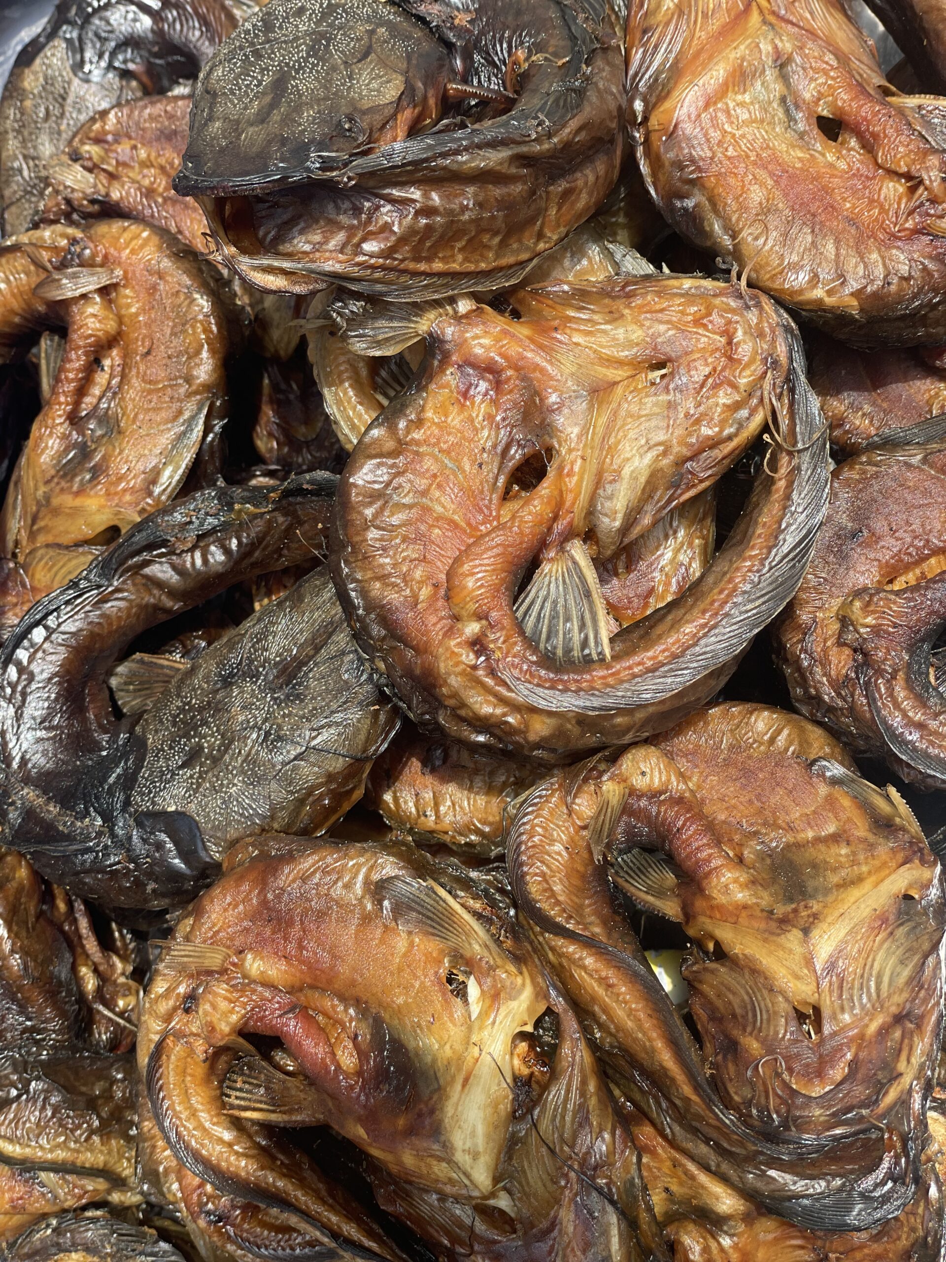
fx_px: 1895
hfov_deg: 28.0
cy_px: 631
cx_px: 473
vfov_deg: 36.8
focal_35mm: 52
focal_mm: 6
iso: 32
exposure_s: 1/452
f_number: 2
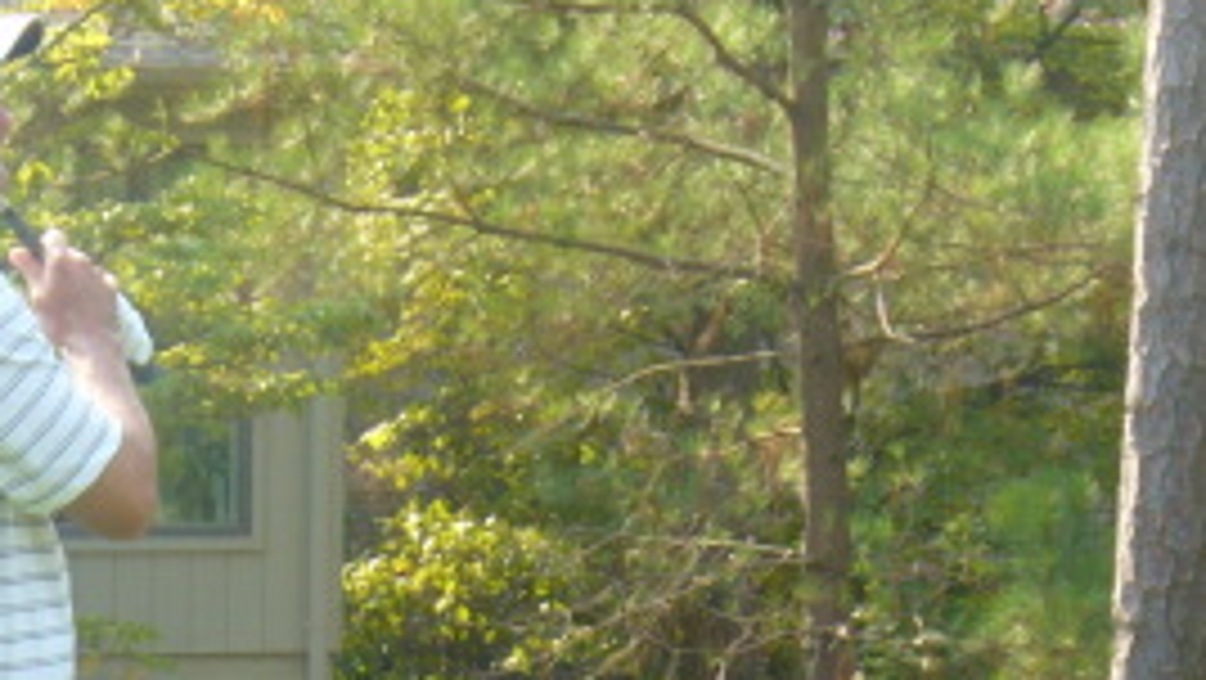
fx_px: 8158
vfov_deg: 4.7
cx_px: 396
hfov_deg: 8.4
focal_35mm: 255
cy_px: 910
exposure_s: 1/100
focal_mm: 16.1
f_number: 3.5
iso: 80
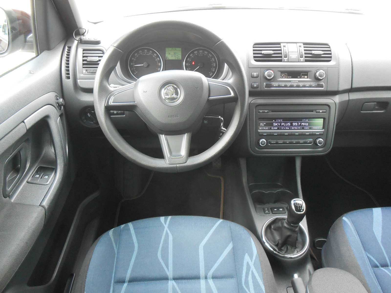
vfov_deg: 53.1
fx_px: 294
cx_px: 196
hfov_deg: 67.3
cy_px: 146
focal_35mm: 26
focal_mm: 4.6
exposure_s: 1/30
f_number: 3.5
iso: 250
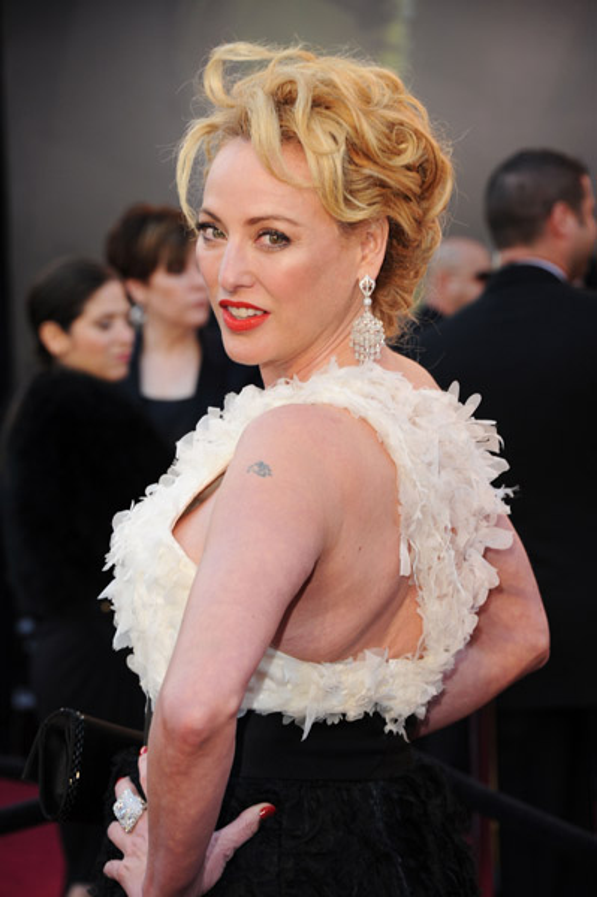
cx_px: 298
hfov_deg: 10.9
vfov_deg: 16.4
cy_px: 448
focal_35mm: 125
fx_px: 3115
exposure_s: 1/250
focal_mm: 125
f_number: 7.1
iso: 500
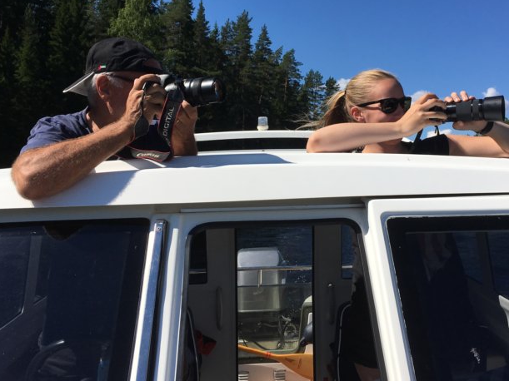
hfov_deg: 48.8
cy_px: 151
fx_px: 559
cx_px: 296
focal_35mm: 38
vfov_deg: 37.6
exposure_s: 1/3205
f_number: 2.2
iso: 25
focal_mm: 4.15
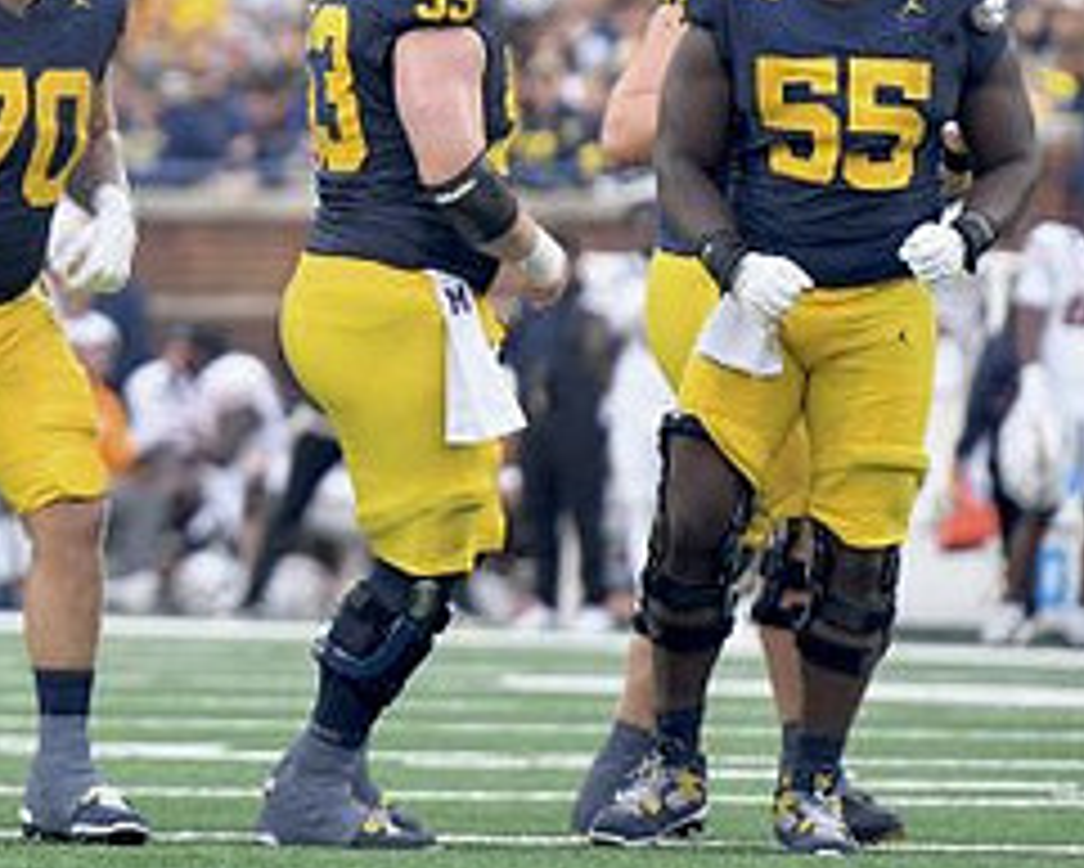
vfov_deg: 2.3
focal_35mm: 676
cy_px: 180
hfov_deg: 2.9
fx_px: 21696
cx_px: 63
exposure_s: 1/1000
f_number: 2.8
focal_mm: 200
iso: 1000
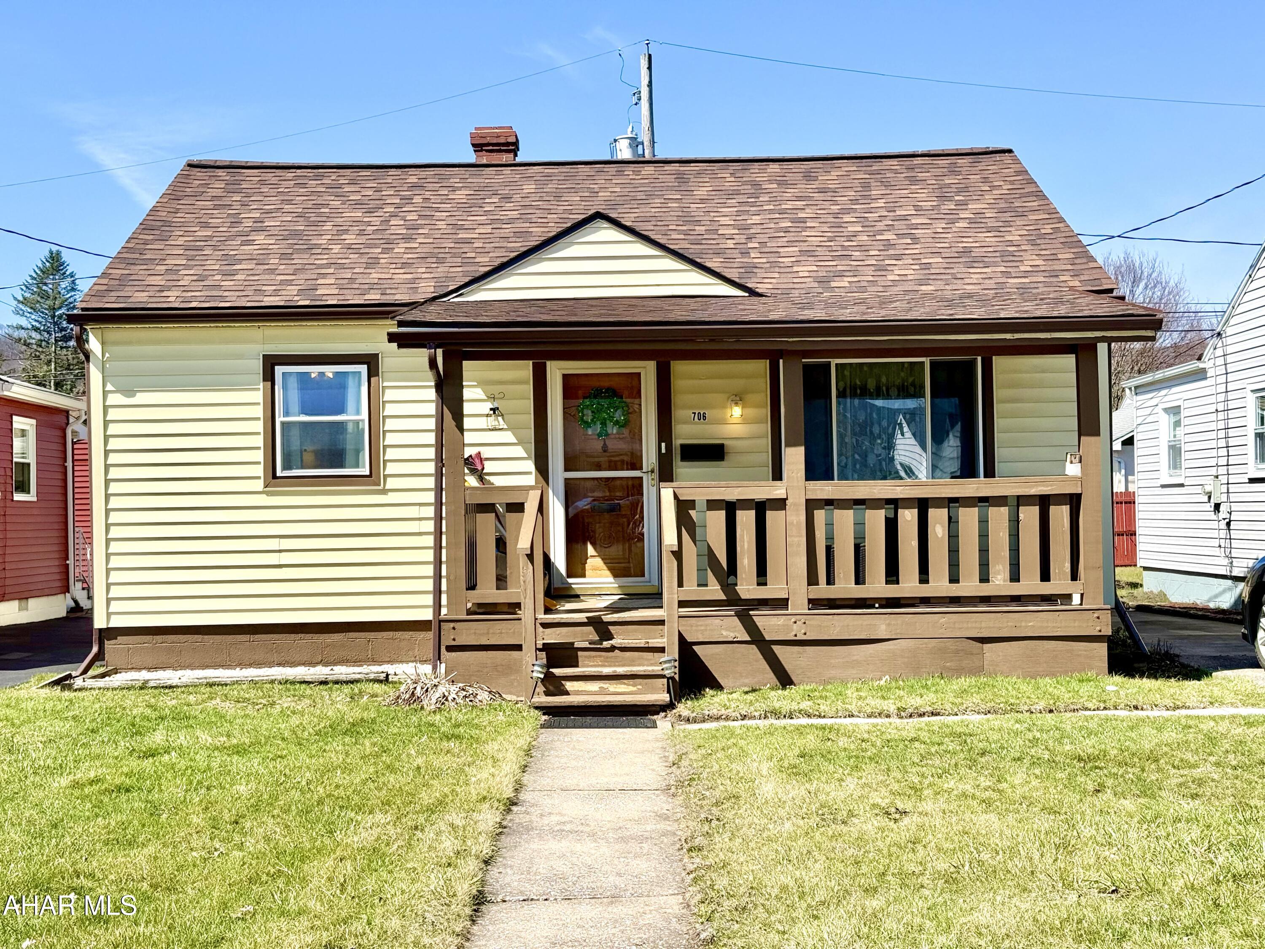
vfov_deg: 30.3
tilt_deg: +1.6
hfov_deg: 39.7
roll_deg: +1.6
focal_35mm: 48
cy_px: 474
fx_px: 1754
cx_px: 632
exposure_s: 1/3891
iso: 64
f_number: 1.78
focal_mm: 6.76
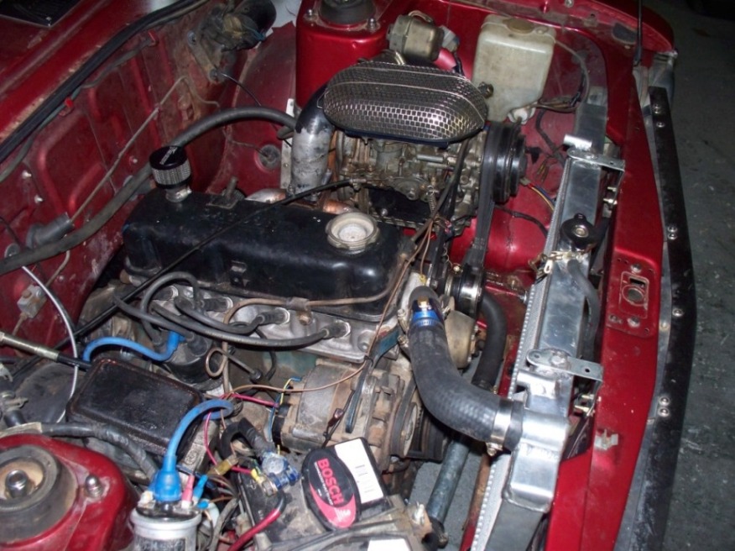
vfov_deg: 39.6
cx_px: 368
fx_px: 764
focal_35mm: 36
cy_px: 276
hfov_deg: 51.4
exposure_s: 1/30
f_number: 2.8
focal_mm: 7.54
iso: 200
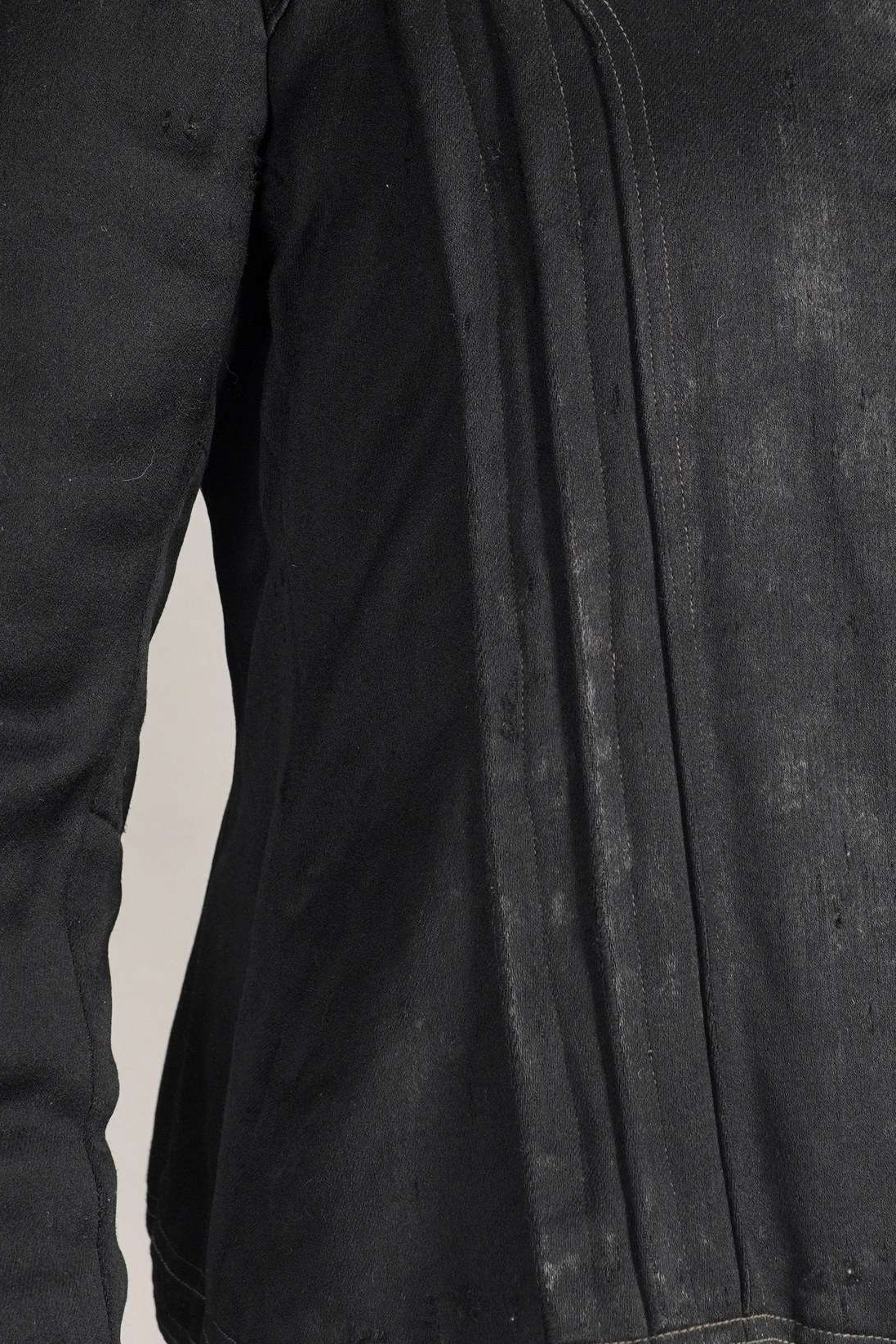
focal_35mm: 84
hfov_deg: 16.2
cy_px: 358
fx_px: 3136
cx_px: 582
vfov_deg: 24.0
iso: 320
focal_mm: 32
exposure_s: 1/30
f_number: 5.6
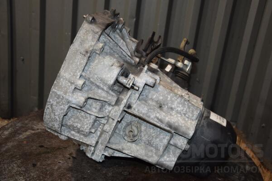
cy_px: 90
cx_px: 136
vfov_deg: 34.2
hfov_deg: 49.6
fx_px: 295
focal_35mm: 39
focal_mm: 26
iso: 800
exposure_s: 1/60
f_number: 5
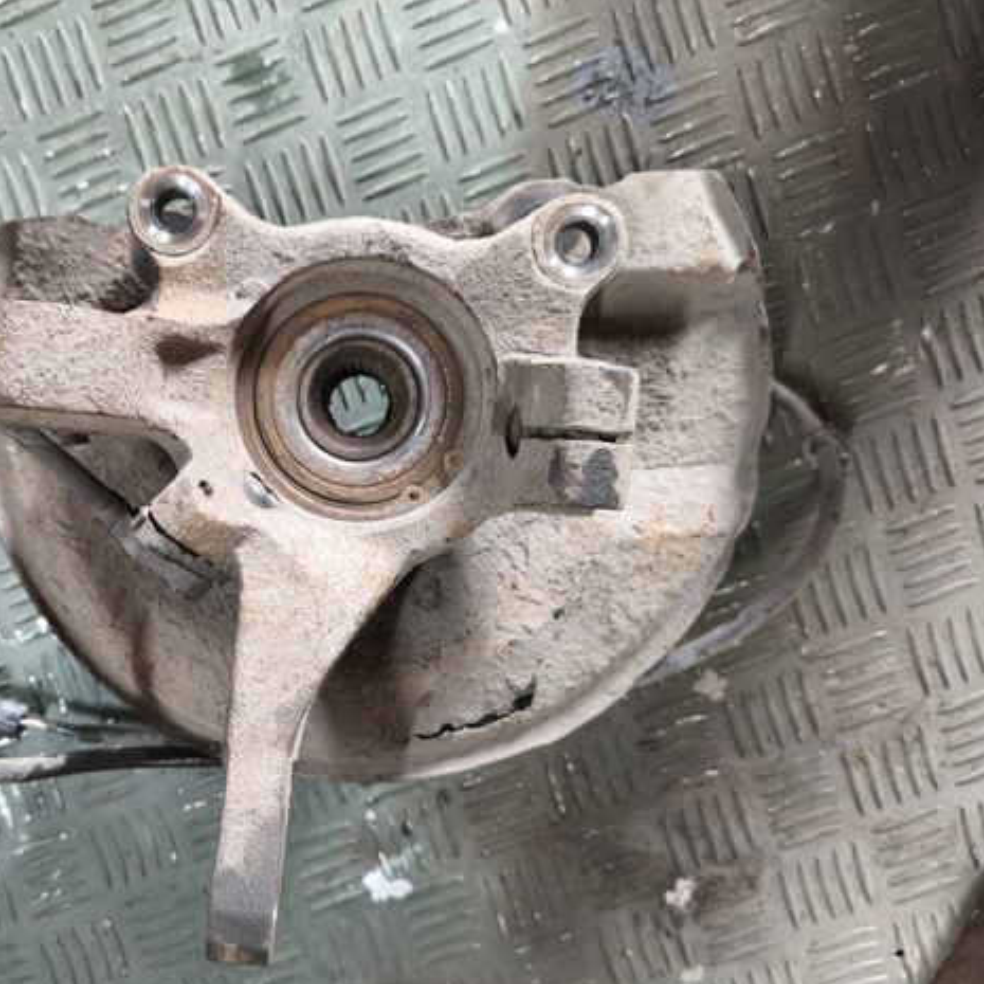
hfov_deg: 56.1
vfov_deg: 57.3
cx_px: 328
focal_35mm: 28
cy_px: 504
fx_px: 900
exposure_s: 1/33.3
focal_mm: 5.35
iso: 640
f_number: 1.7
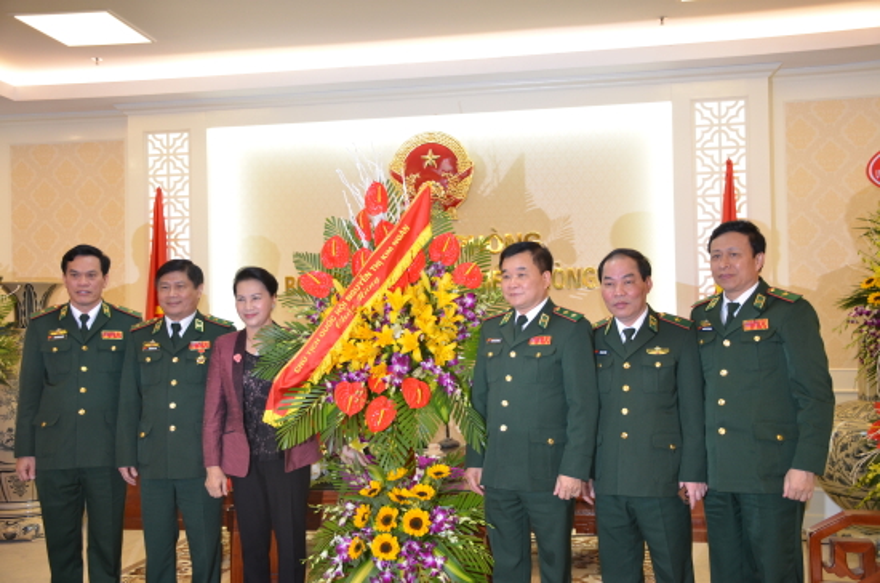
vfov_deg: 34.0
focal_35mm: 39
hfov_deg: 49.7
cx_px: 440
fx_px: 951
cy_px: 292
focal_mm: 26
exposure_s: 1/60
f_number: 3.8
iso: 560
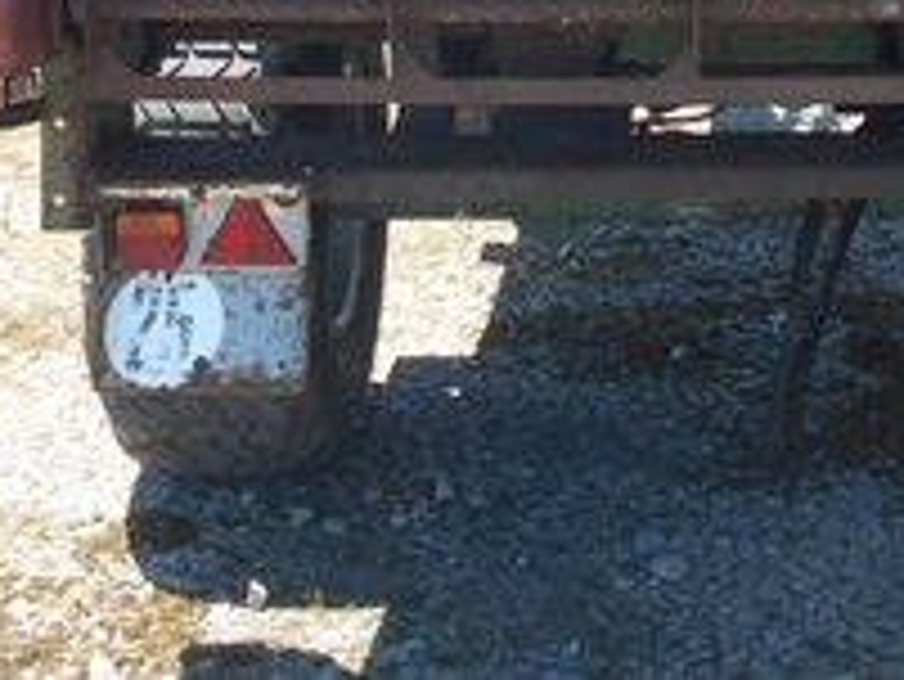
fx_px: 1855
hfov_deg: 27.0
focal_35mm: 71
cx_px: 677
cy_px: -243
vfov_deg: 19.0
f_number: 3.2
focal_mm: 4.6
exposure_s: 1/250
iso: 80
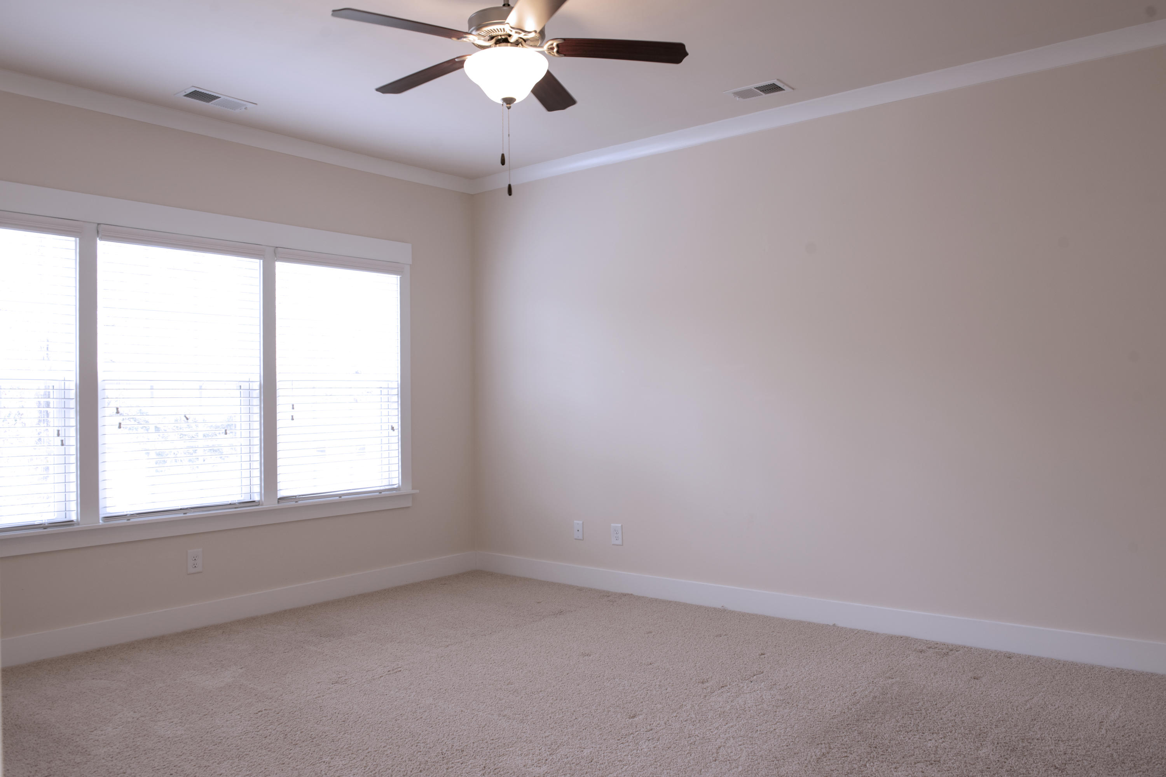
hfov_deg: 67.4
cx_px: 583
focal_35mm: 27
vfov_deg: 47.9
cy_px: 388
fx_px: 874
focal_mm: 27
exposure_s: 1/15
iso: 200
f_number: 8
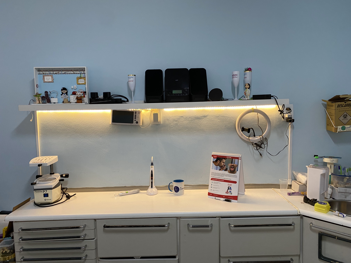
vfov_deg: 53.1
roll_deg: +1.5
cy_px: 132
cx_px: 176
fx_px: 264
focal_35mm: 26
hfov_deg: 67.3
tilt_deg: -5.5
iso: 160
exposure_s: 1/60
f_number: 1.8
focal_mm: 4.25
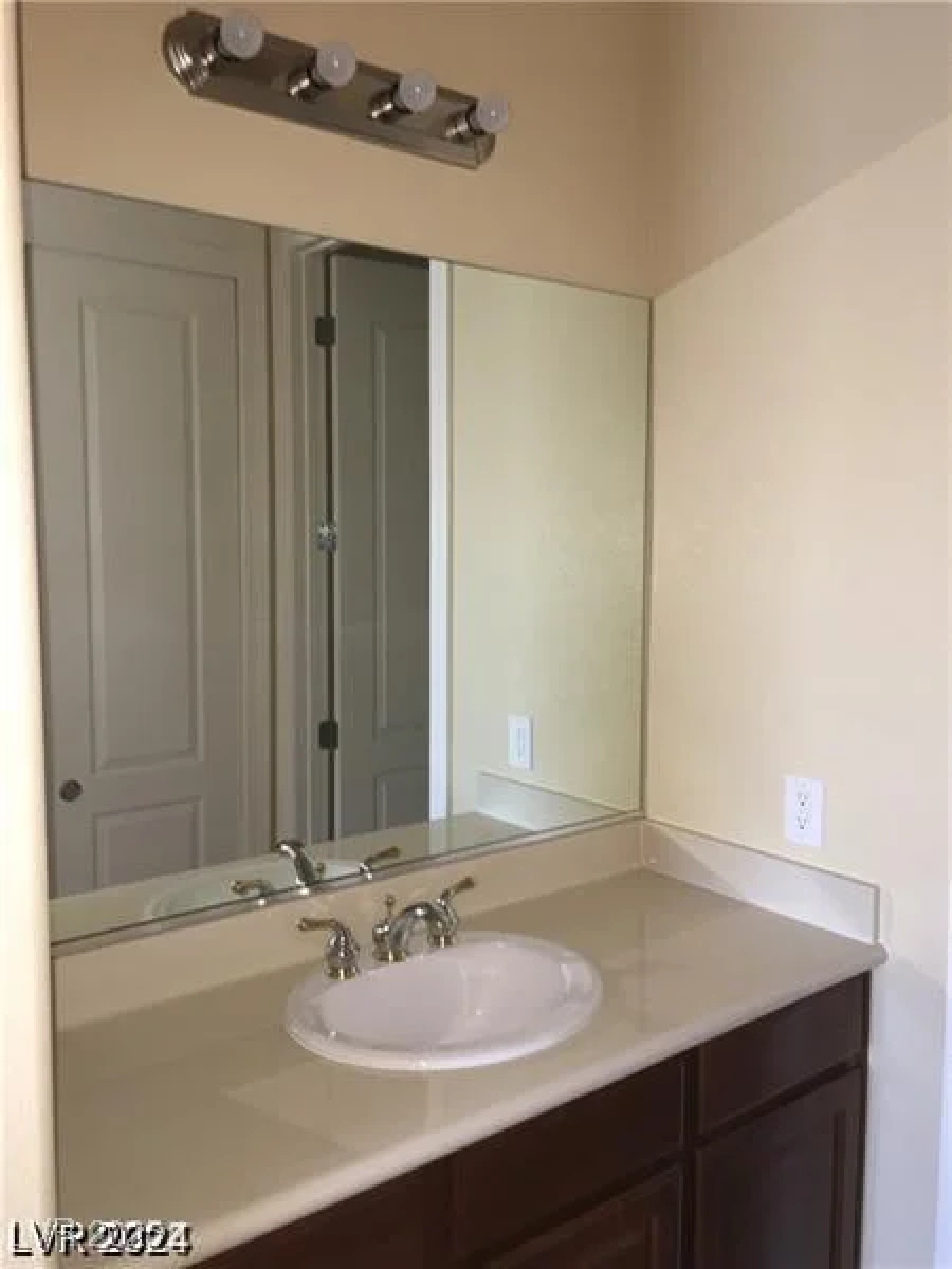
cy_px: 634
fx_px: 1063
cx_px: 476
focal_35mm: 29
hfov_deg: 48.2
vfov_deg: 61.7
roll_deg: +0.6
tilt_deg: -4.8
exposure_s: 1/16
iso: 100
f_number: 2.2
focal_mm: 4.15
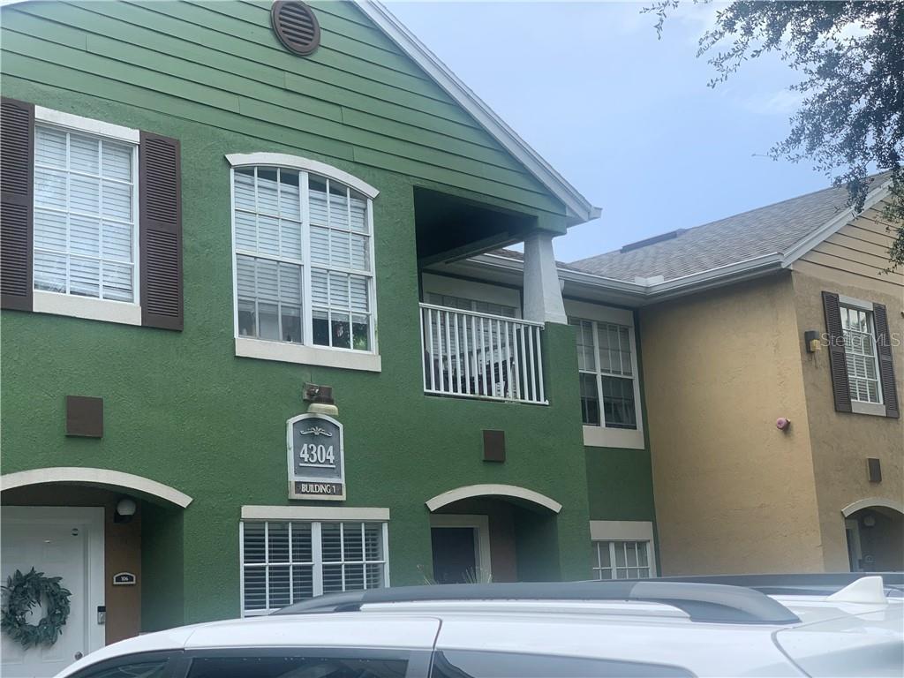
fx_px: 1358
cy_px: 339
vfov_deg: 28.0
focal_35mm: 52
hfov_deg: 36.8
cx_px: 452
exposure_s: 1/457
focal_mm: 6
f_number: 2.4
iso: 16
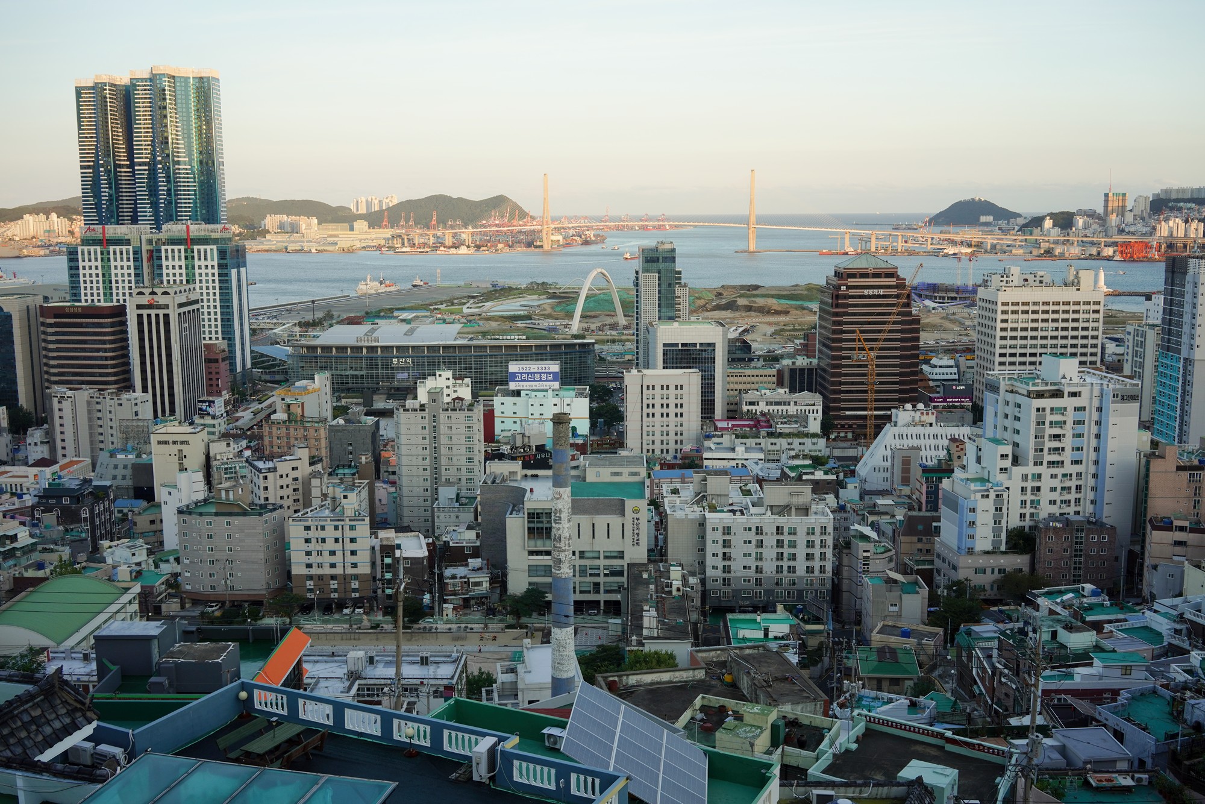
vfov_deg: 37.9
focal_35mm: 35
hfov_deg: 54.4
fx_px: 1172
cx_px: 602
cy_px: 402
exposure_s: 1/100
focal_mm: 35
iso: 400
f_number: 10
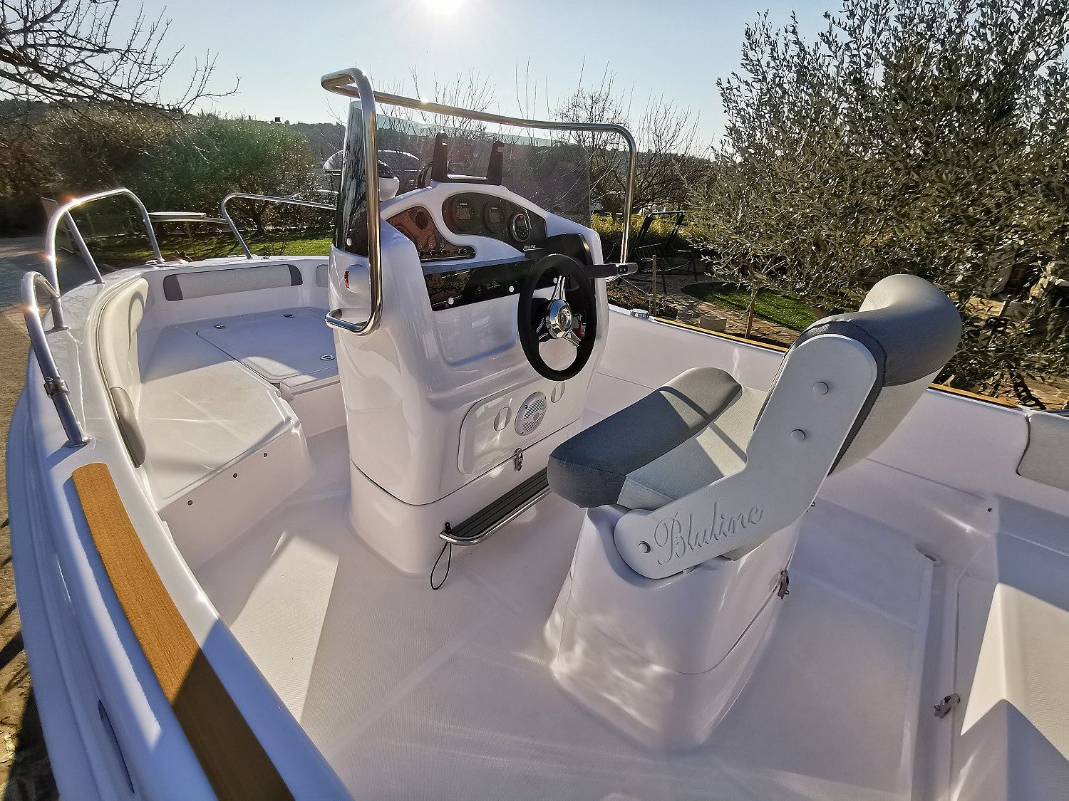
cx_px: 534
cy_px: 400
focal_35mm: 16
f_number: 2.2
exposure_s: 1/1916
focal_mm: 2.35
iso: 50
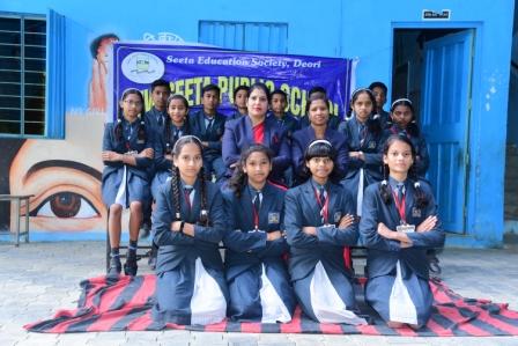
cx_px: 259
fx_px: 662
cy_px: 173
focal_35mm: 46
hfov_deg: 42.7
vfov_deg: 29.3
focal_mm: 46
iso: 400
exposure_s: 1/125
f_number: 5.6
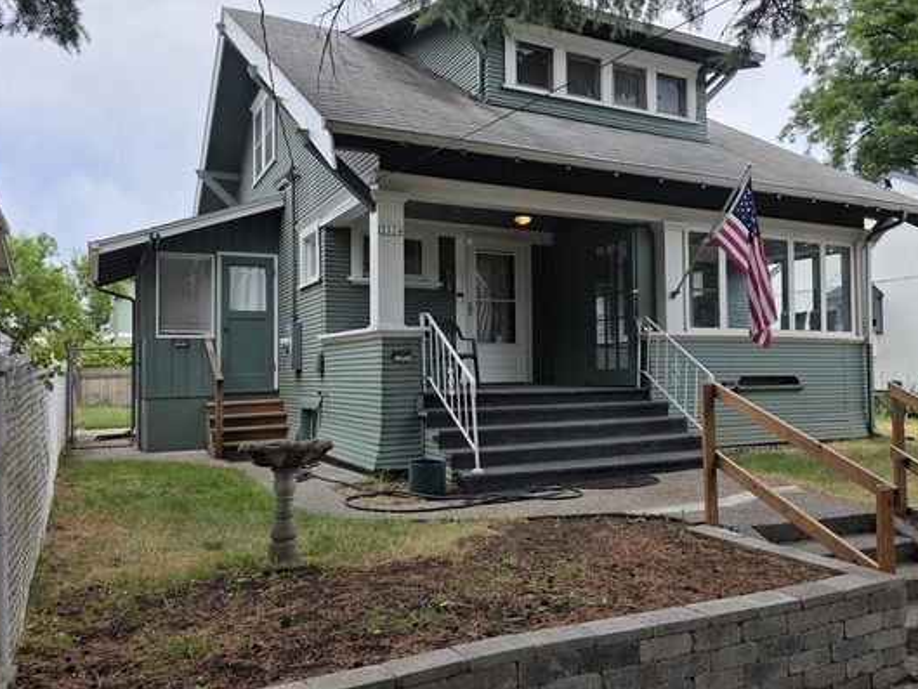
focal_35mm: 29
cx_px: 525
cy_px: 347
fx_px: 769
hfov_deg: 61.4
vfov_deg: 48.2
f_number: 1.7
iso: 80
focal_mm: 6.3
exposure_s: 1/1799
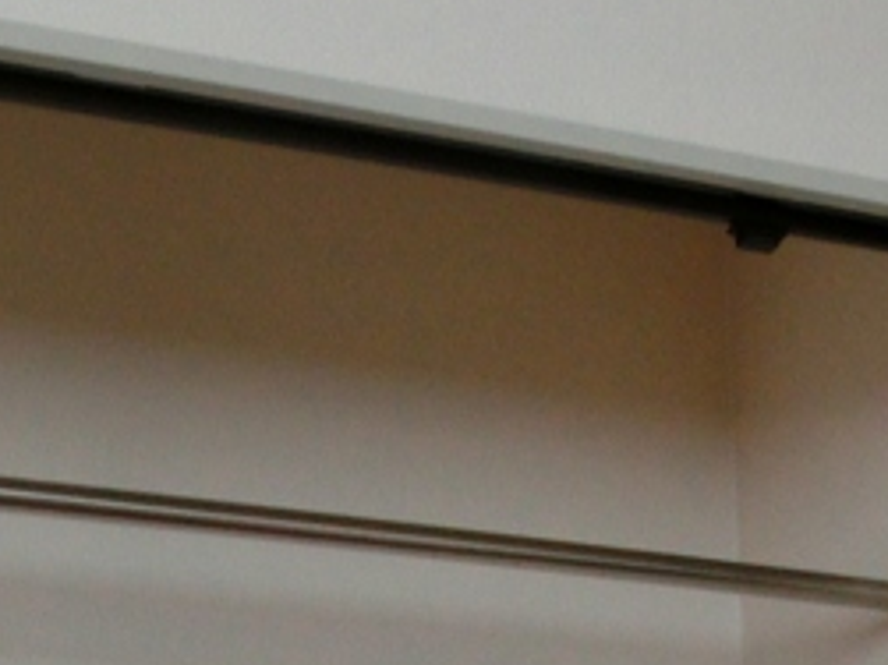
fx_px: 2513
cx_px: 336
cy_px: 1305
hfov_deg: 20.0
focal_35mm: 98
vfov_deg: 13.2
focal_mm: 4.24
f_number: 3
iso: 100
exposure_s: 1/125
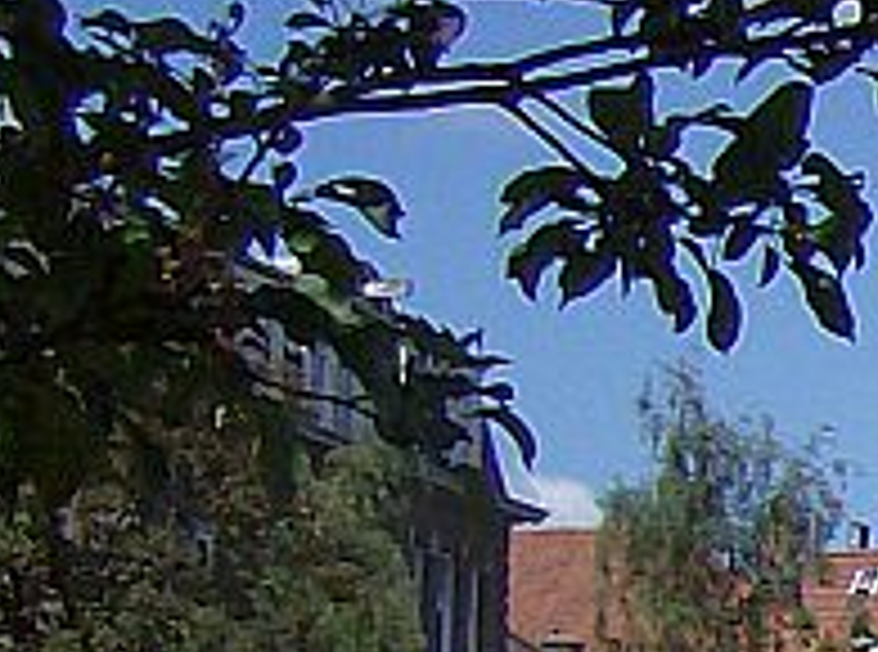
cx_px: 2251
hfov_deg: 9.2
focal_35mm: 189
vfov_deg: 7.7
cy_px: 915
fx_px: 4779
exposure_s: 1/1048
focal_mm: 6
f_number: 4.7
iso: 100
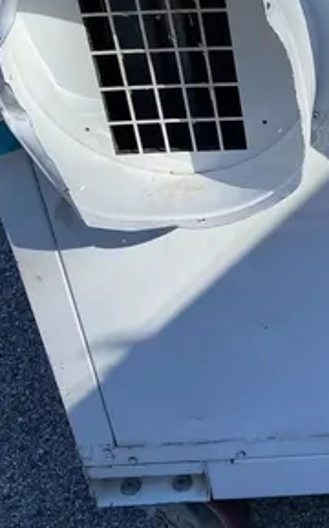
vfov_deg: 29.3
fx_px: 1007
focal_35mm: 70
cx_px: 382
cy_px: 216
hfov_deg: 17.8
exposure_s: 1/2410
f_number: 1.8
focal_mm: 4.25
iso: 32
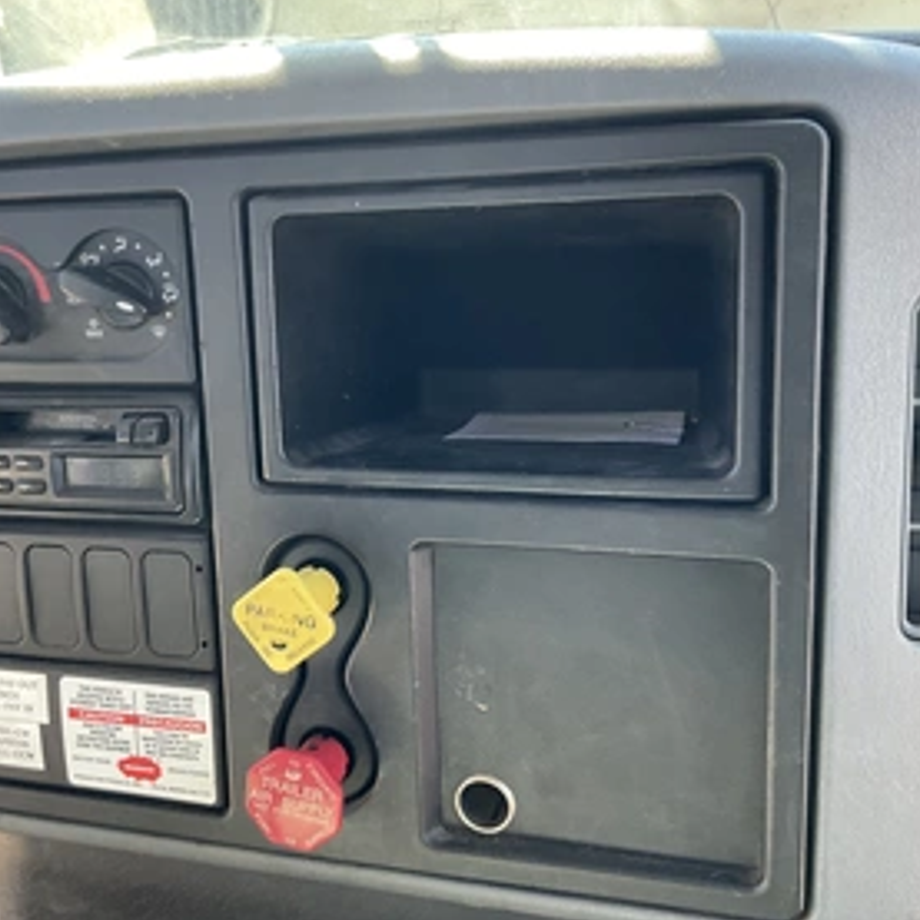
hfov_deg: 44.7
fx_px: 1113
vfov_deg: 44.9
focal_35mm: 37
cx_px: 369
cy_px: 425
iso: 64
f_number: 1.8
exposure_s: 1/101
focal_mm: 3
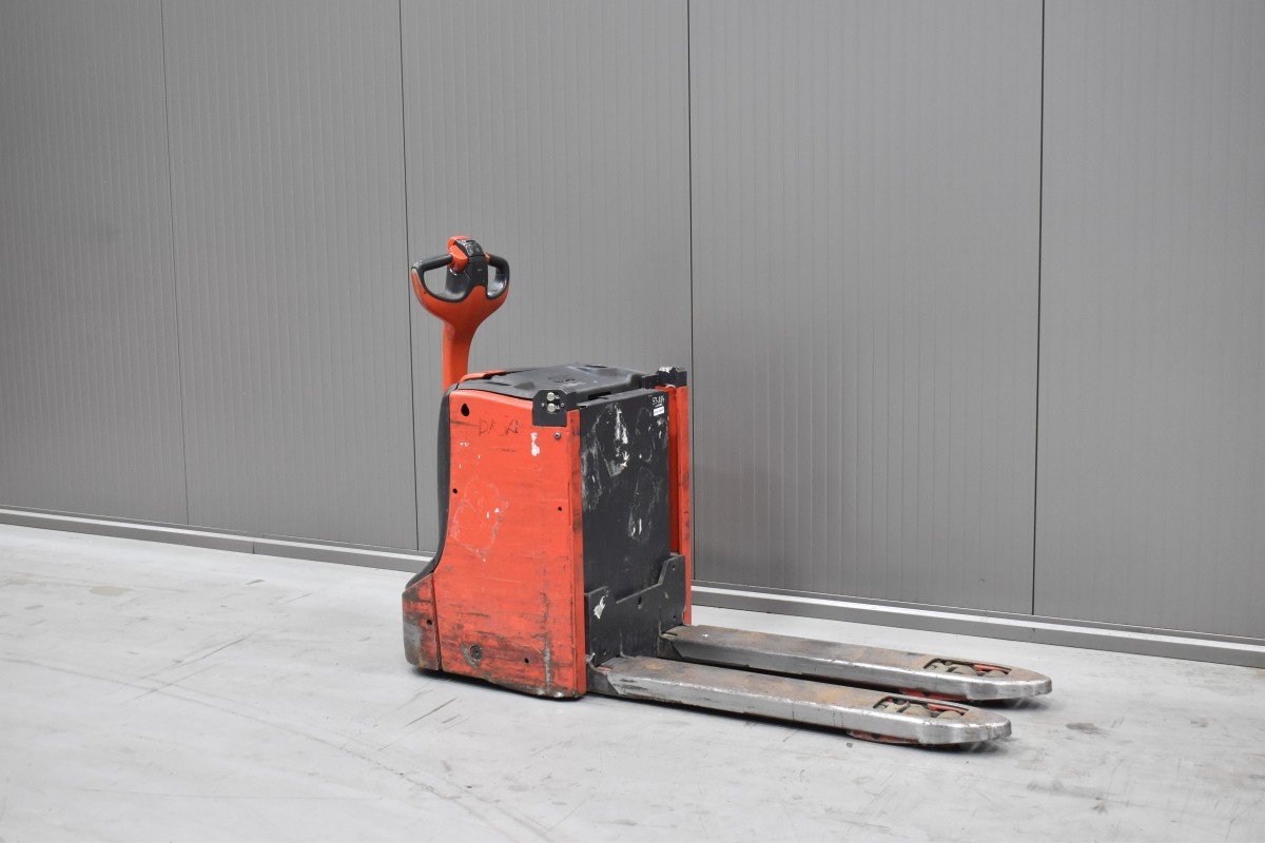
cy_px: 422
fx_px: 1476
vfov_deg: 31.9
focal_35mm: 42
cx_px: 632
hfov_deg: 46.4
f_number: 5
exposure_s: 1/50
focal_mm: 28
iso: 1600
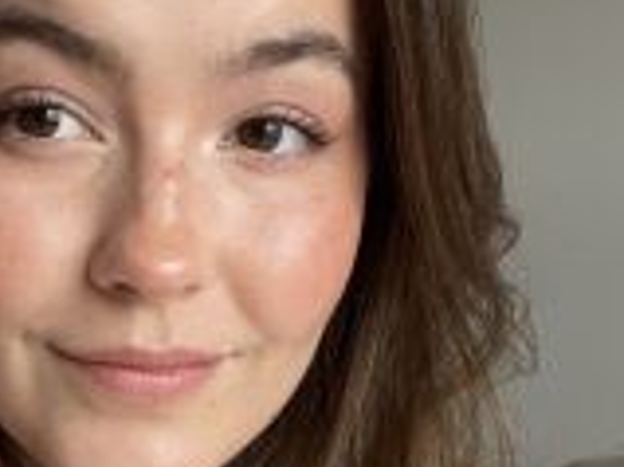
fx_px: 1171
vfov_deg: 22.0
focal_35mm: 65
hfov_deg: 29.2
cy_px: 426
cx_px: 126
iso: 160
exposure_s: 1/60
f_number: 2.2
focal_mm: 2.71
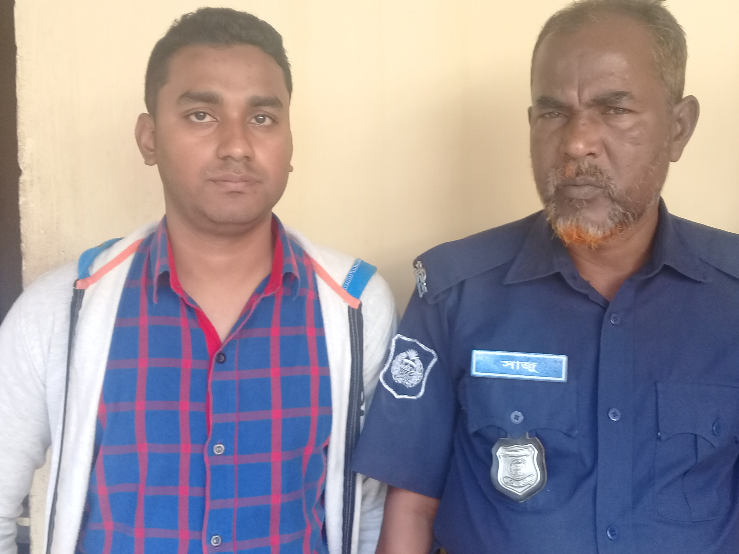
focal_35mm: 41
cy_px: 270
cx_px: 384
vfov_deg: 35.1
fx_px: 875
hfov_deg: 45.8
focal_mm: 3.3
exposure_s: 1/33
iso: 80
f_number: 2.2
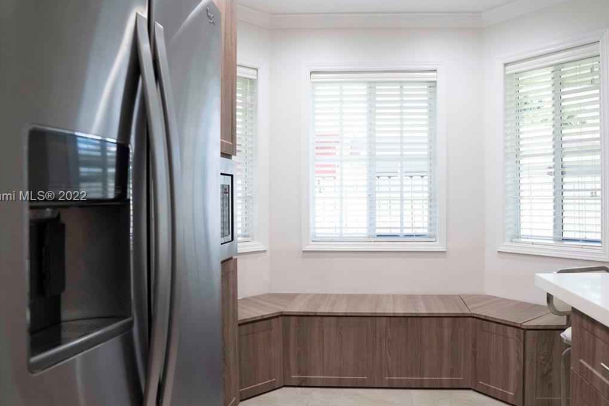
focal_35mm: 25
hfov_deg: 70.6
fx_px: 423
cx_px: 372
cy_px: 197
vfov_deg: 51.2
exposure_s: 1/100
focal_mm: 16
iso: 2000
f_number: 3.5
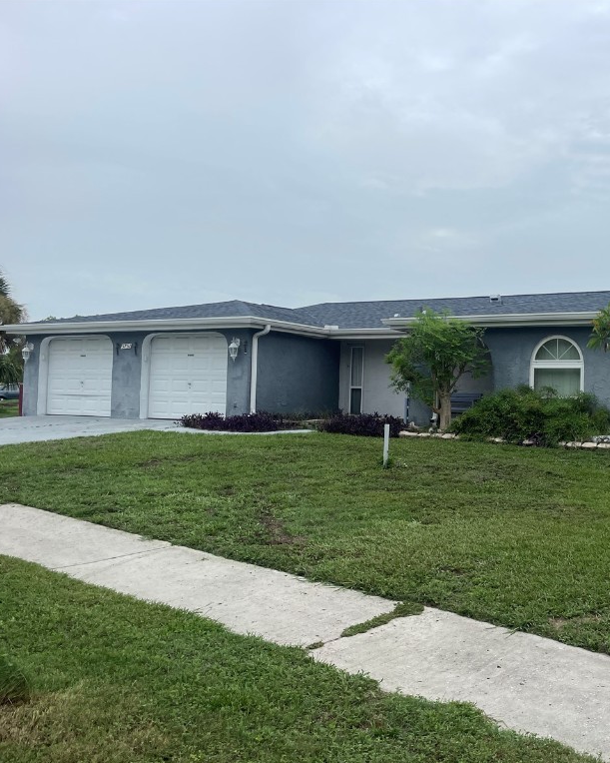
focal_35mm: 34
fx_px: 767
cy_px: 381
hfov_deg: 41.9
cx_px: 467
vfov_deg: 52.8
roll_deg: -1.7
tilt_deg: +2.4
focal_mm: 4.2
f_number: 1.6
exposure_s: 1/3861
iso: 32
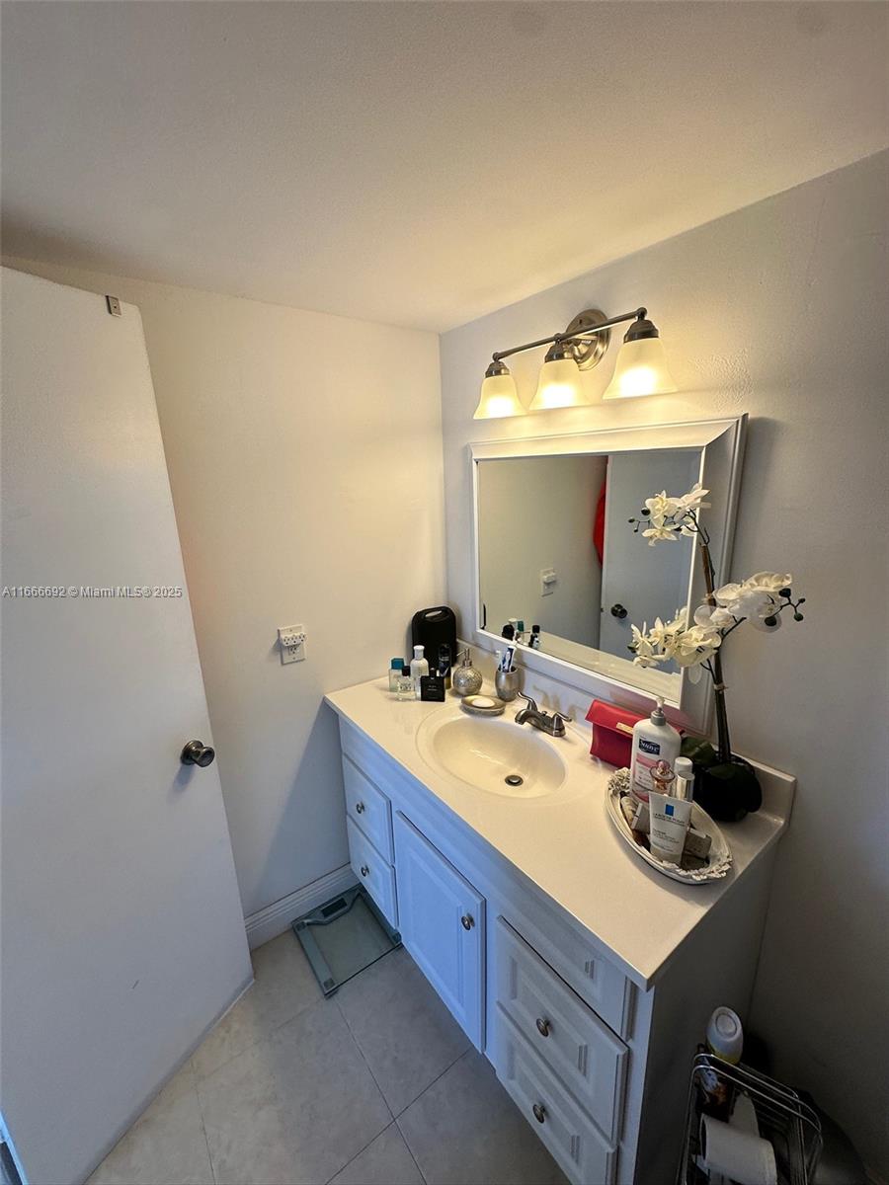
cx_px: 444
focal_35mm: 14
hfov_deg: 85.7
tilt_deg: -13.1
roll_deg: -0.3
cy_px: 592
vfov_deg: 102.1
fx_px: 479
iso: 50
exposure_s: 1/120
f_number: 2.2
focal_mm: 2.22
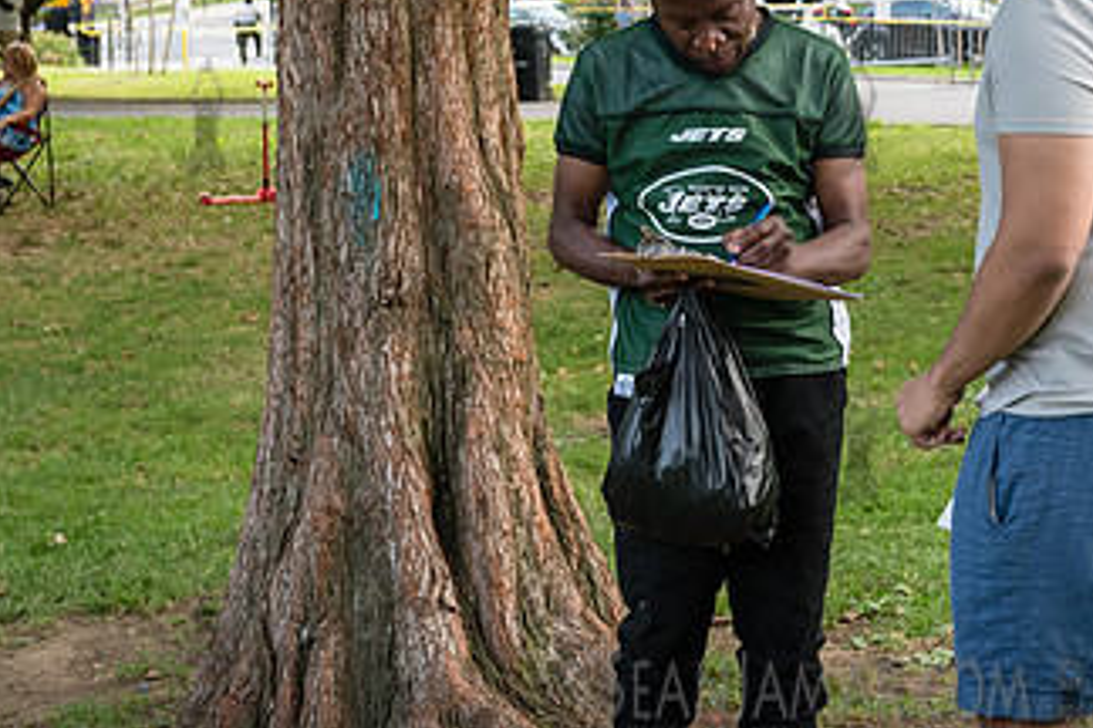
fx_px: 2611
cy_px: 116
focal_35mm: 86
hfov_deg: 23.3
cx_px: 857
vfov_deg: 15.8
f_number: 4.5
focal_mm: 48
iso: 1000
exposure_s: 1/250
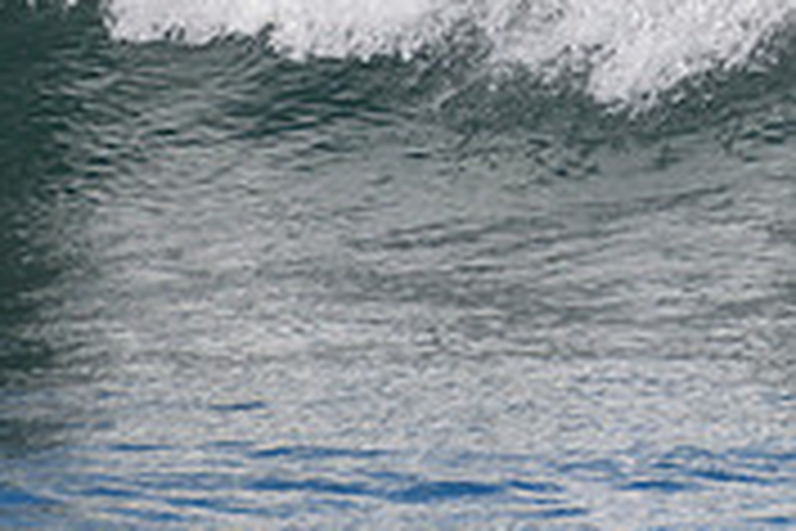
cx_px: 1223
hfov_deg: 0.8
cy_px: -151
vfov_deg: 0.6
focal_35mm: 2464
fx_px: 54478
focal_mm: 500
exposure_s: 1/2000
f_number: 5.6
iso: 250
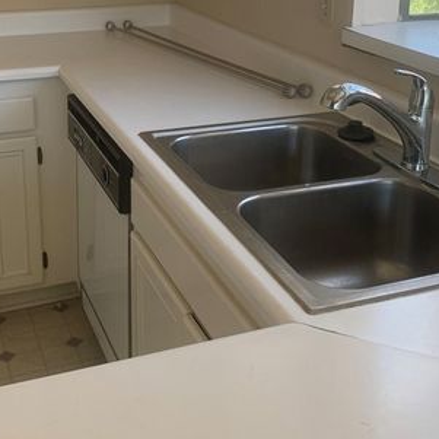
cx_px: 178
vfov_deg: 32.5
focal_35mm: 51
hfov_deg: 33.3
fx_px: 732
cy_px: 87
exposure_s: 1/122
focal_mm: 4.25
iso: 25
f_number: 1.8
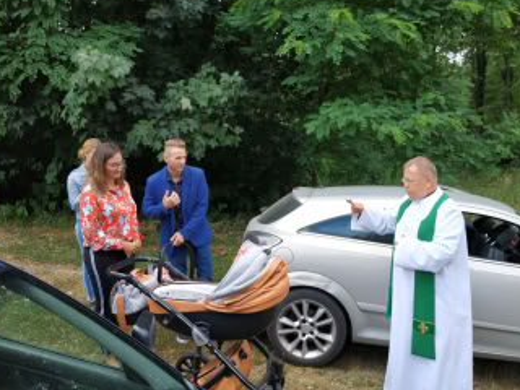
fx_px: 451
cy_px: 167
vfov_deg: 46.7
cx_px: 280
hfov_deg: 59.9
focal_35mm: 30
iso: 250
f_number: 1.9
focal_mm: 3.94
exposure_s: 1/750
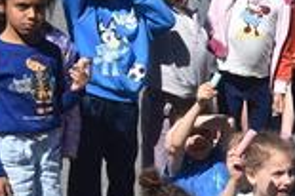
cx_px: 474
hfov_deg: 13.9
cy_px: 122
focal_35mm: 136
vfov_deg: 10.1
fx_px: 1112
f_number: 10
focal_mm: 25
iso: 200
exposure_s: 1/400
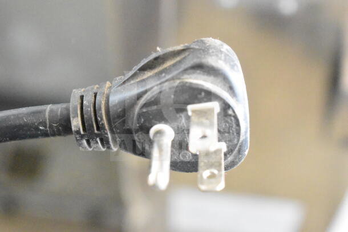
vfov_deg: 16.6
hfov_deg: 24.6
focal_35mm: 82
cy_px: 116
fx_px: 798
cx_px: 174
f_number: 5.6
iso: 22800
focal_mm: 55
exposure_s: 1/100
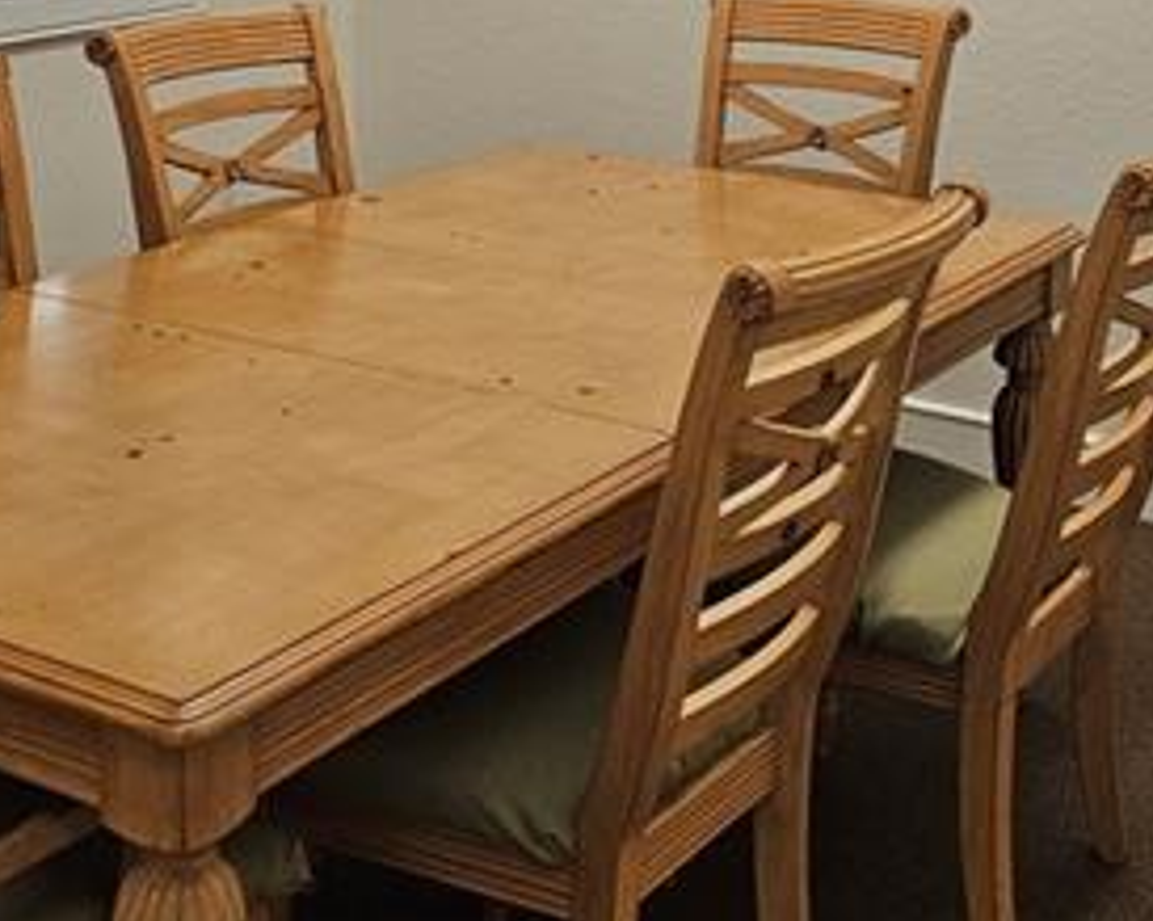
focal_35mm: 63
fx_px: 2149
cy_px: -13
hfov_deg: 30.0
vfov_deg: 23.2
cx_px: 585
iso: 200
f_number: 1.7
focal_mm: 6.3
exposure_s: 1/120
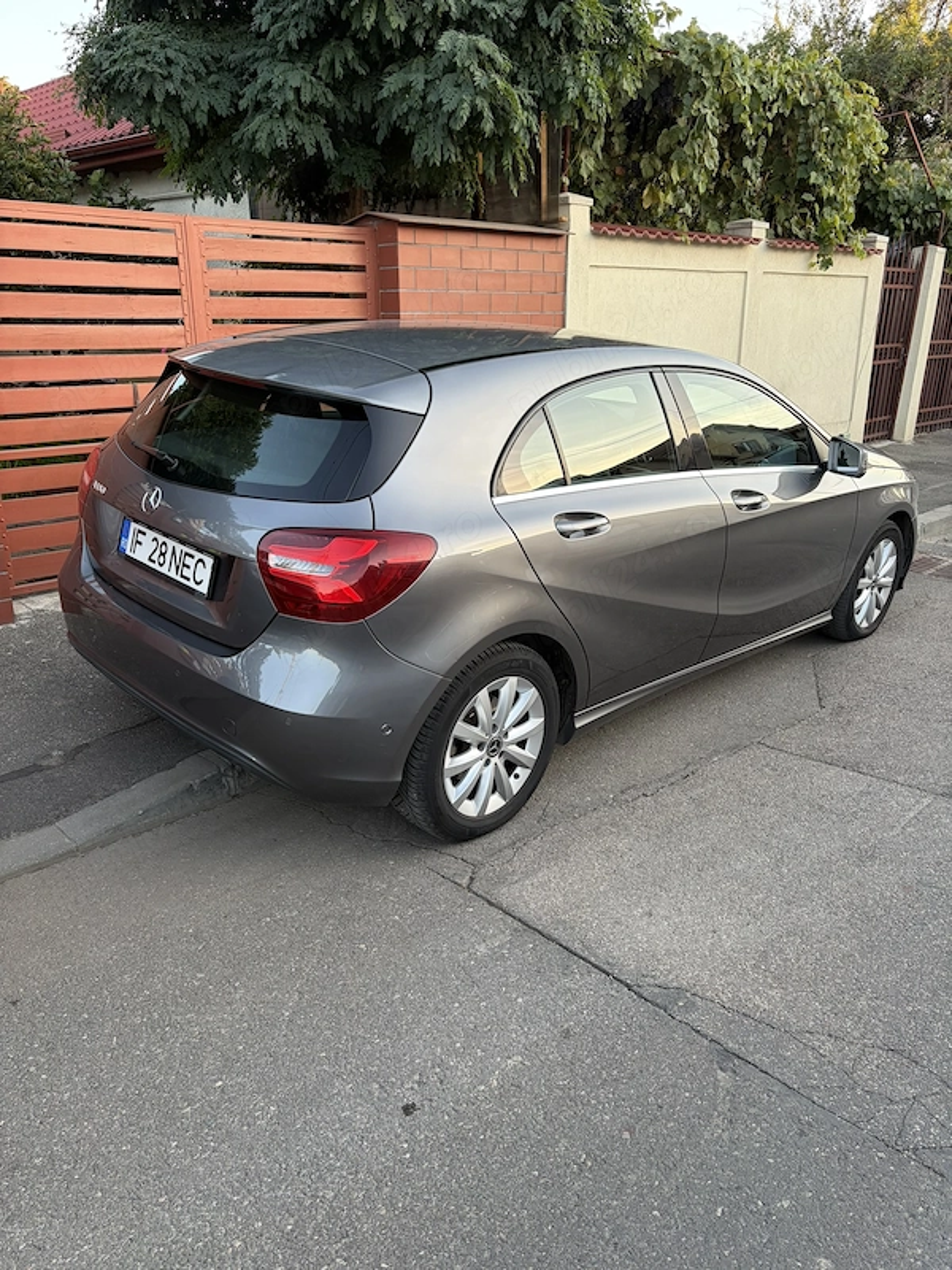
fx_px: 953
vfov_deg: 67.3
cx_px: 476
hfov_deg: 53.1
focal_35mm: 26
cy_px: 635
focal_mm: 5.96
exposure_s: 1/122
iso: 50
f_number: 1.6
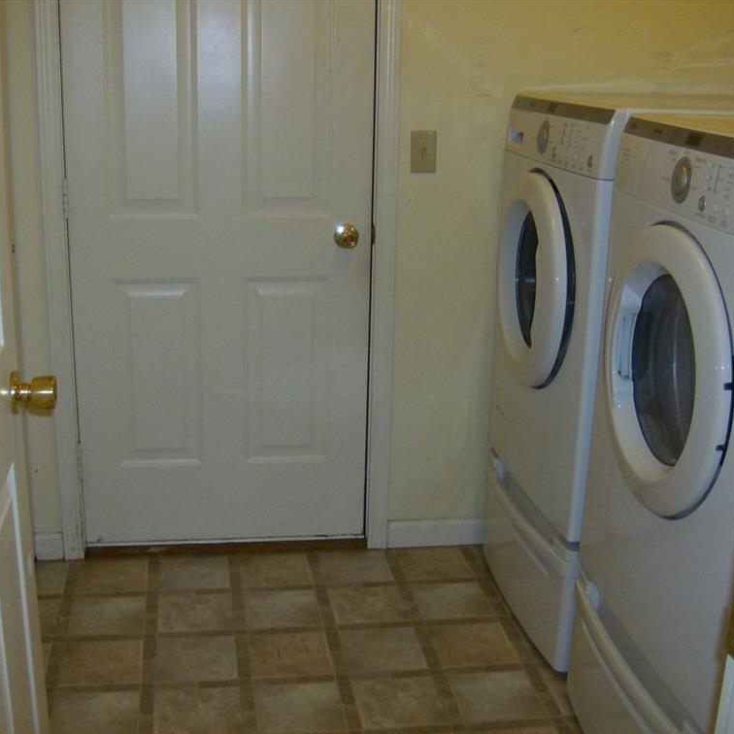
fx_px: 1032
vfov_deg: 39.2
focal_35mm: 43
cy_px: 367
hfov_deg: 39.0
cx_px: 286
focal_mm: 6
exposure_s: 1/60
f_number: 2.8
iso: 200
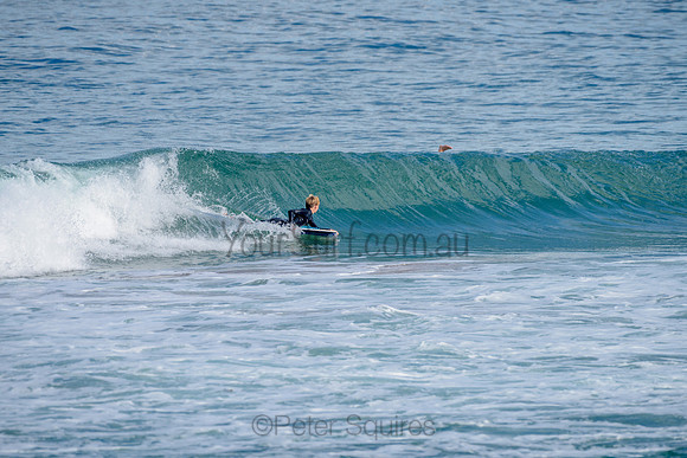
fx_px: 11682
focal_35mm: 612
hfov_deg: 3.4
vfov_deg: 2.2
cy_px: 229
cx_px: 344
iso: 180
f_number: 5.6
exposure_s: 1/1250
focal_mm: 500
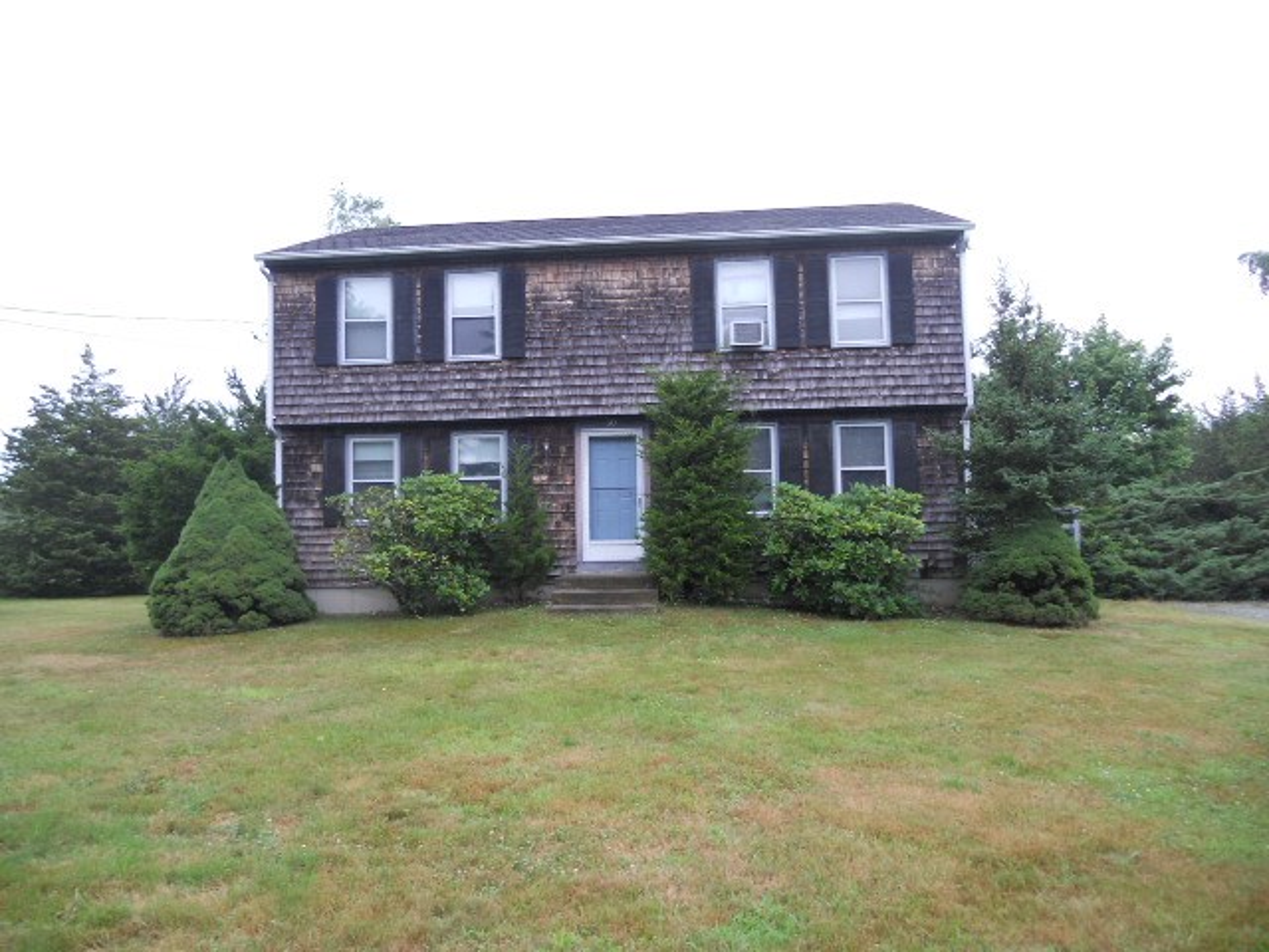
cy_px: 476
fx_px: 990
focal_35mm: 27
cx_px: 634
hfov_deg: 65.3
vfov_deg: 51.4
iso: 80
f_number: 3.2
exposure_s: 1/60
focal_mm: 4.9
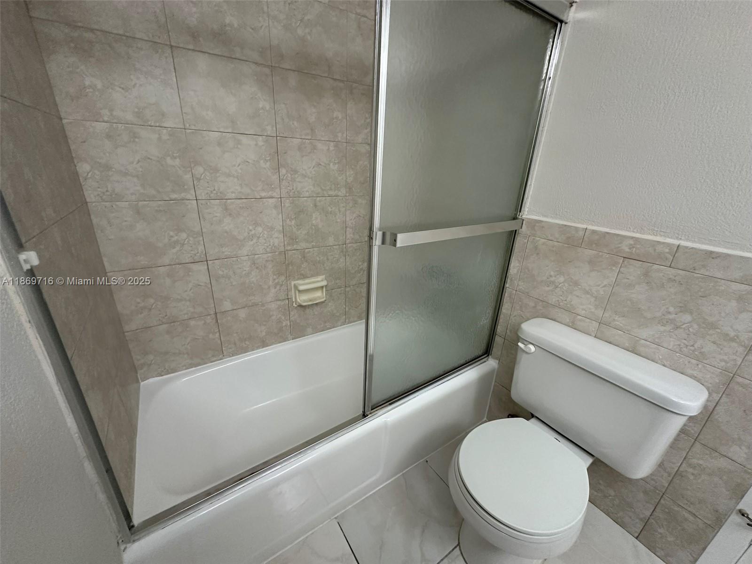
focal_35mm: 14
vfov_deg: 85.7
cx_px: 376
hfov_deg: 102.1
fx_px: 304
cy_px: 282
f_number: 2.2
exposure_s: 1/60
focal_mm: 2.22
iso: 400
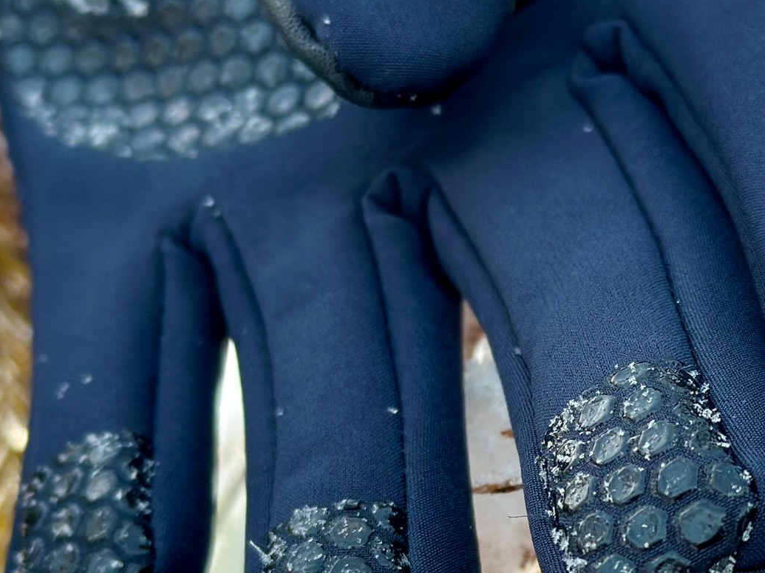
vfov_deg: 15.5
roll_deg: -1.7
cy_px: 447
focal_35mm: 95
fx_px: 2099
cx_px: 571
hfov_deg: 20.5
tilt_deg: +2.1
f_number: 1.78
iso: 100
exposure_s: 1/121
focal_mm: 6.86
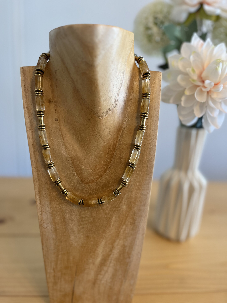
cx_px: 114
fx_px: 227
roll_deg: -4.0
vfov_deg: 67.3
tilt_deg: -19.3
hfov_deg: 53.1
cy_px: 152
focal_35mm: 26
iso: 125
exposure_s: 1/100
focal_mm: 5.1
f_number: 1.6
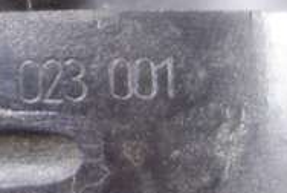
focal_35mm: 122
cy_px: -27
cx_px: 52
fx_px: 974
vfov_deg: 11.1
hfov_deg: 16.6
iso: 125
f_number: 1.8
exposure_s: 1/40
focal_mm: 10.4
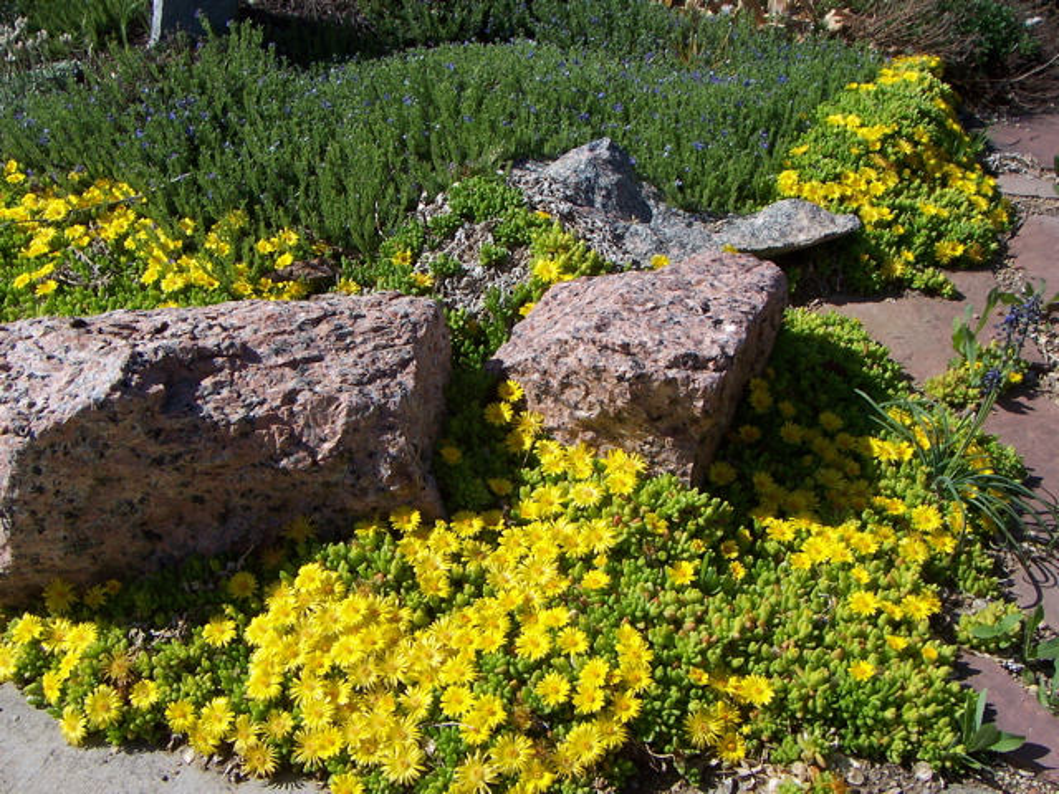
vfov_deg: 38.7
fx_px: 1132
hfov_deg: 50.1
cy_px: 397
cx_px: 530
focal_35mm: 37
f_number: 5.6
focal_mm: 5.6
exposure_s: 1/1000
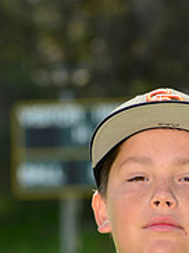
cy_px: 343
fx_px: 3247
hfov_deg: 3.3
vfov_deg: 4.4
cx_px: 137
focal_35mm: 445
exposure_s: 1/250
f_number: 8
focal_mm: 145
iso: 200
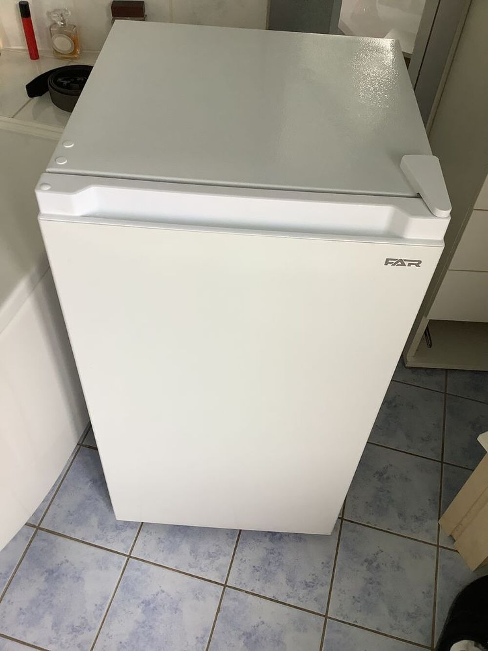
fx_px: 583
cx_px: 244
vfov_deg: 58.3
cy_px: 326
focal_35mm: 31
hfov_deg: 45.4
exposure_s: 1/120
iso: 80
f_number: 2.4
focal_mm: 3.3
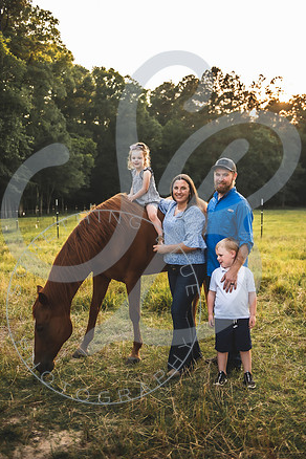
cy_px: 227
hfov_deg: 35.9
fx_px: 472
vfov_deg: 51.9
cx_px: 151
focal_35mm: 37
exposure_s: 1/250
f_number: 2.8
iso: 125
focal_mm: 36
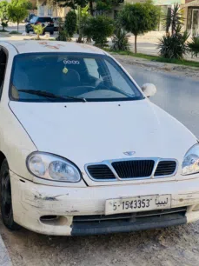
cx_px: 79
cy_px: 93
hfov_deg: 21.6
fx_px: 522
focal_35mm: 68
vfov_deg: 28.4
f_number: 2
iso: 20
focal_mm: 6
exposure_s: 1/675
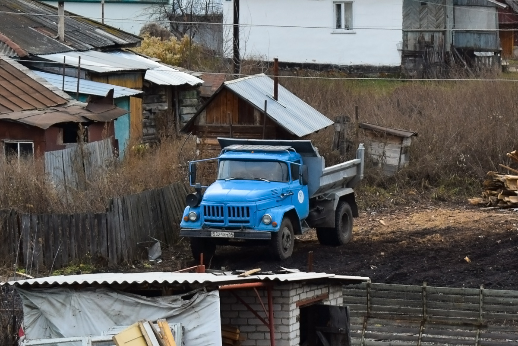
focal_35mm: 82
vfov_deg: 16.6
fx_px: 1187
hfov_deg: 24.6
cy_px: 173
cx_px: 259
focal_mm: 55
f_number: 5.6
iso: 400
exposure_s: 1/125
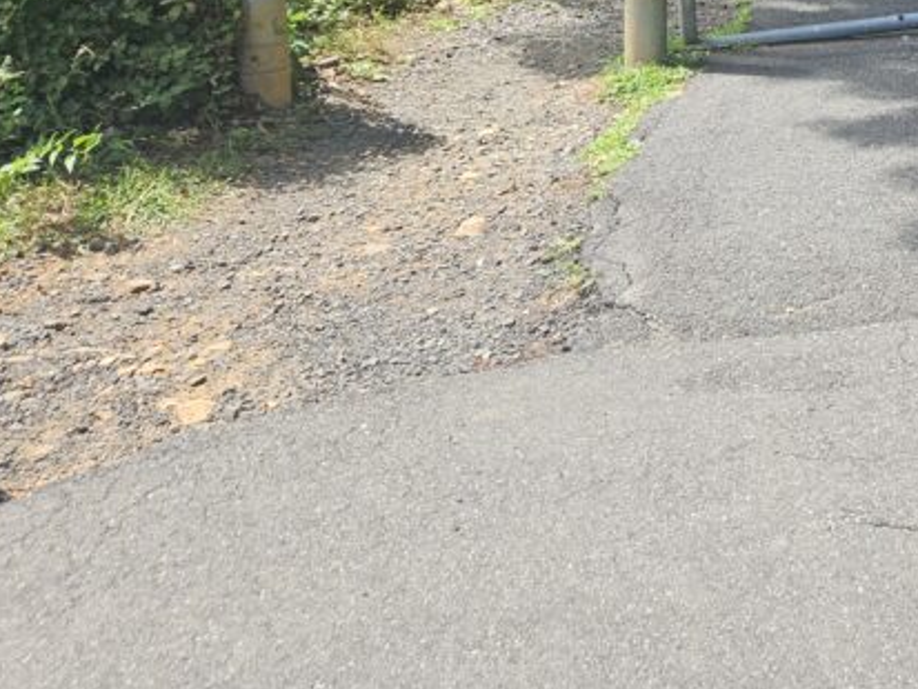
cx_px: 1042
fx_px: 1512
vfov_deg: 23.3
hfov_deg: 29.9
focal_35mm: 57
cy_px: -158
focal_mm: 5.4
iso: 25
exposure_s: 1/403
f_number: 1.8
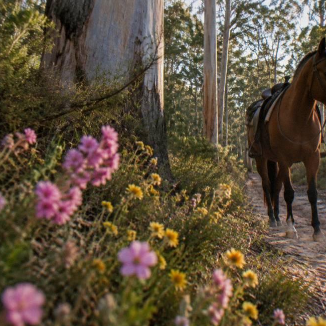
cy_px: 163
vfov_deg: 32.8
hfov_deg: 32.1
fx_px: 554
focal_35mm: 52
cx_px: 247
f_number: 2.8
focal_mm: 40
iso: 4000
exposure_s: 1/125
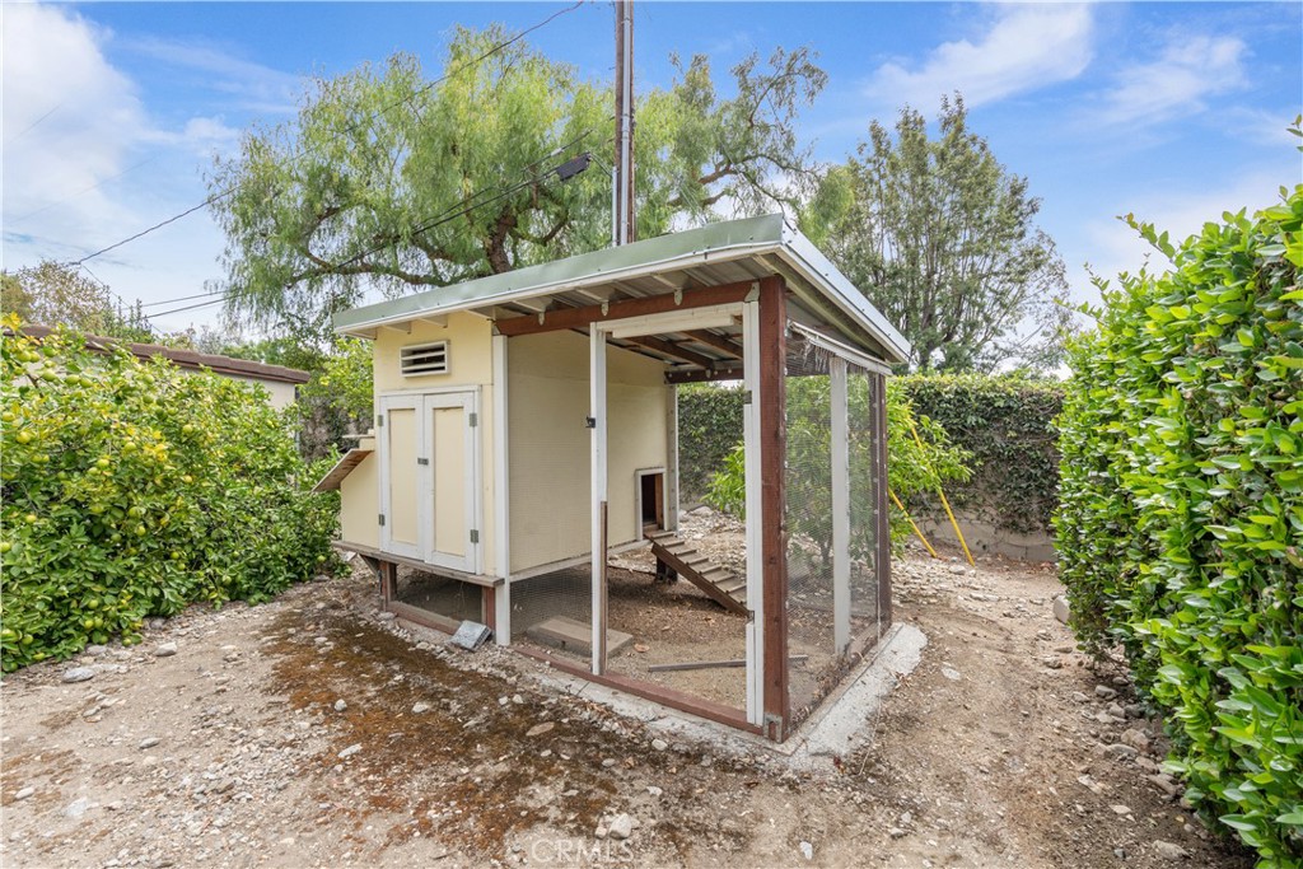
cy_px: 434
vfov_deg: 73.8
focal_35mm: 16
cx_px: 652
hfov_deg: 96.7
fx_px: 579
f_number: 8
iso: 50
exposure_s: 1/50
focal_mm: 16
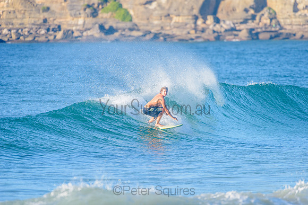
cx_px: 154
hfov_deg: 4.1
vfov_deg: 2.7
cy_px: 102
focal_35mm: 500
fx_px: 4281
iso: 500
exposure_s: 1/2000
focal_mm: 500
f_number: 5.6
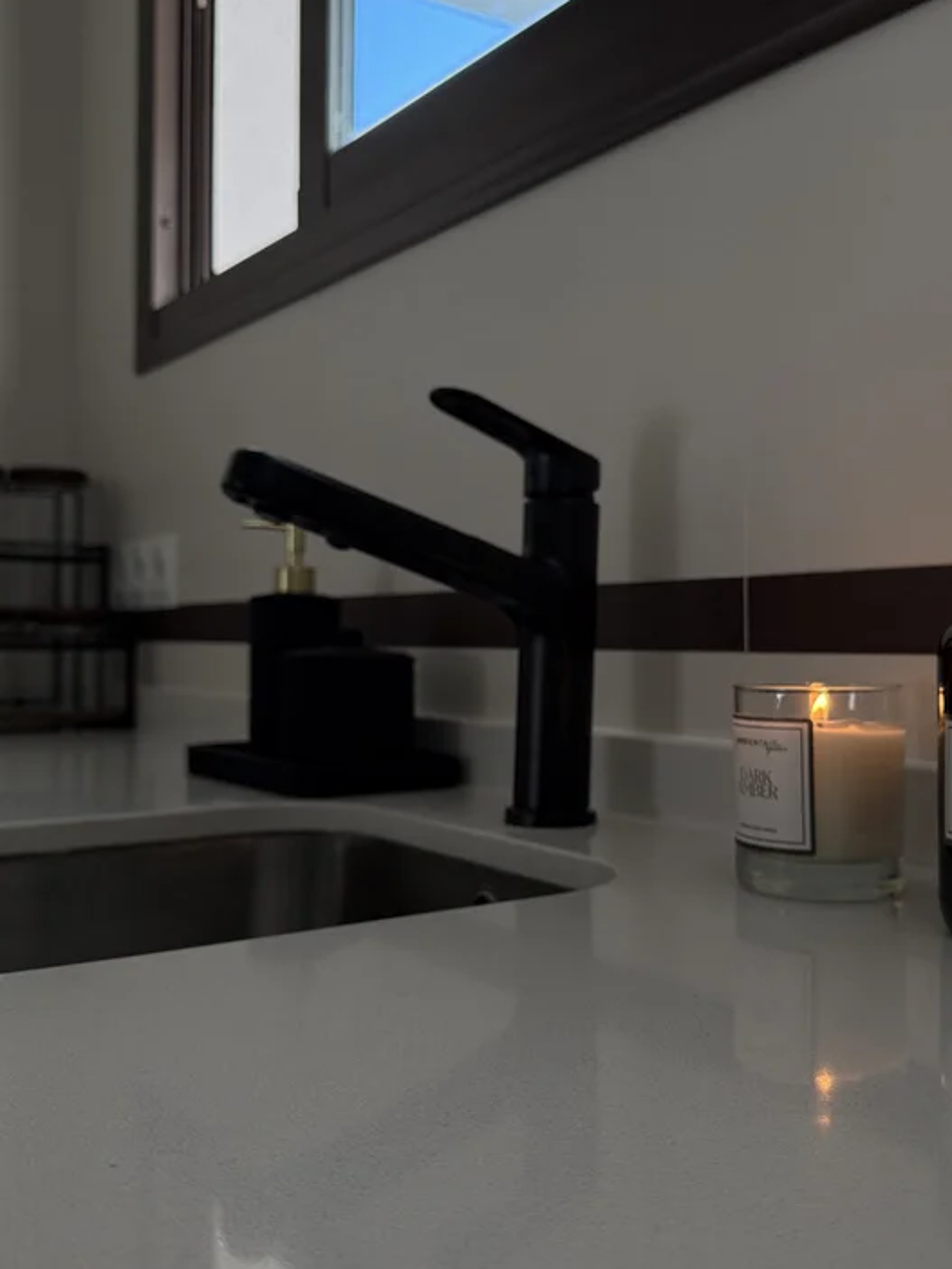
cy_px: 631
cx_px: 578
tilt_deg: +0.0
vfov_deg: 52.6
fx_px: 1283
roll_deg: -0.4
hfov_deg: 40.5
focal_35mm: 35
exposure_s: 1/134
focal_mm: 6.76
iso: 160
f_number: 1.78
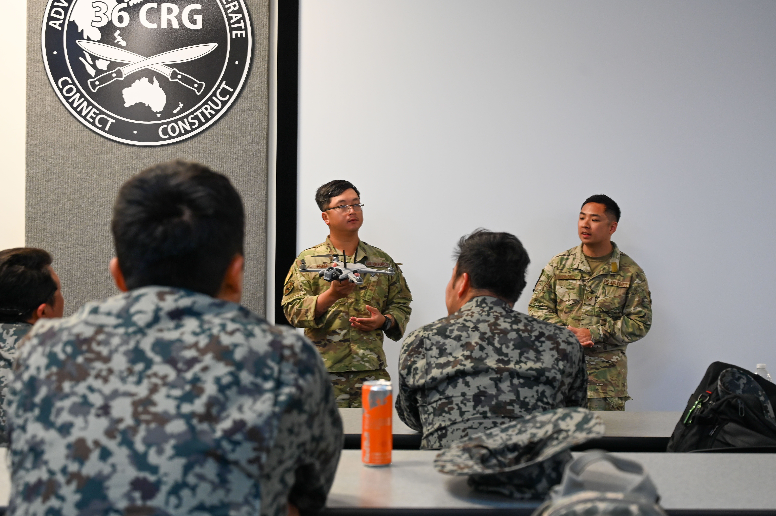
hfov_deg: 38.2
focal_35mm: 52
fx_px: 1120
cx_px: 388
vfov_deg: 26.0
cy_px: 258
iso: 1000
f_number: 5
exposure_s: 1/25
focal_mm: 52
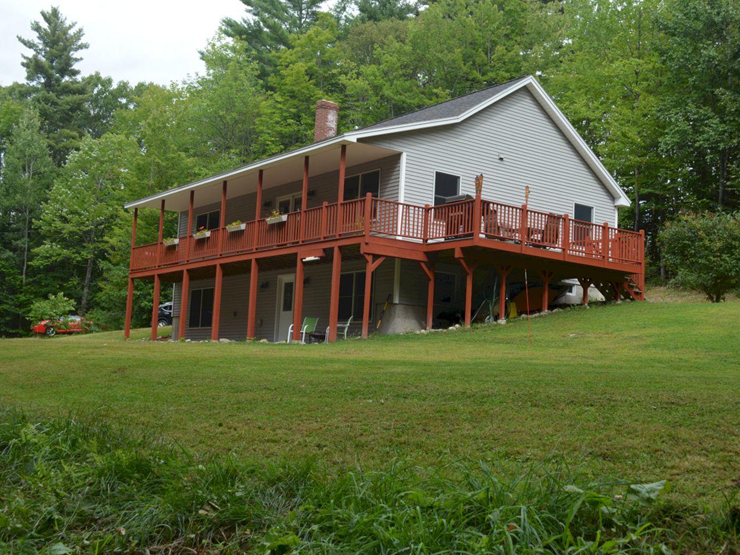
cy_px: 267
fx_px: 941
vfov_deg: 32.9
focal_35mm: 44
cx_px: 402
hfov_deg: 42.9
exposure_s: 1/160
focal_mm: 26
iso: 200
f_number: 6.3
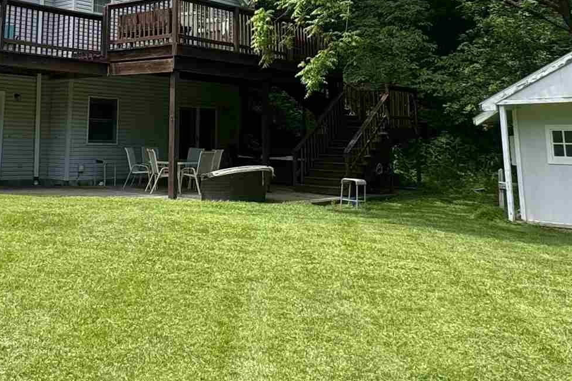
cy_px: 7
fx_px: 731
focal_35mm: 46
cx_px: 154
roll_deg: -1.3
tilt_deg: +9.2
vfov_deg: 27.7
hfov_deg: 41.7
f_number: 2.2
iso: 40
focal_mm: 2.22
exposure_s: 1/368
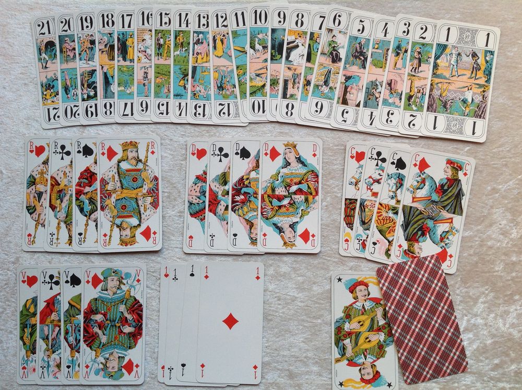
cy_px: 195
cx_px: 261
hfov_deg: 52.7
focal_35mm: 35
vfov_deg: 40.6
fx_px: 527
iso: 80
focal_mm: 4.28
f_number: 2.4
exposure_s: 1/120
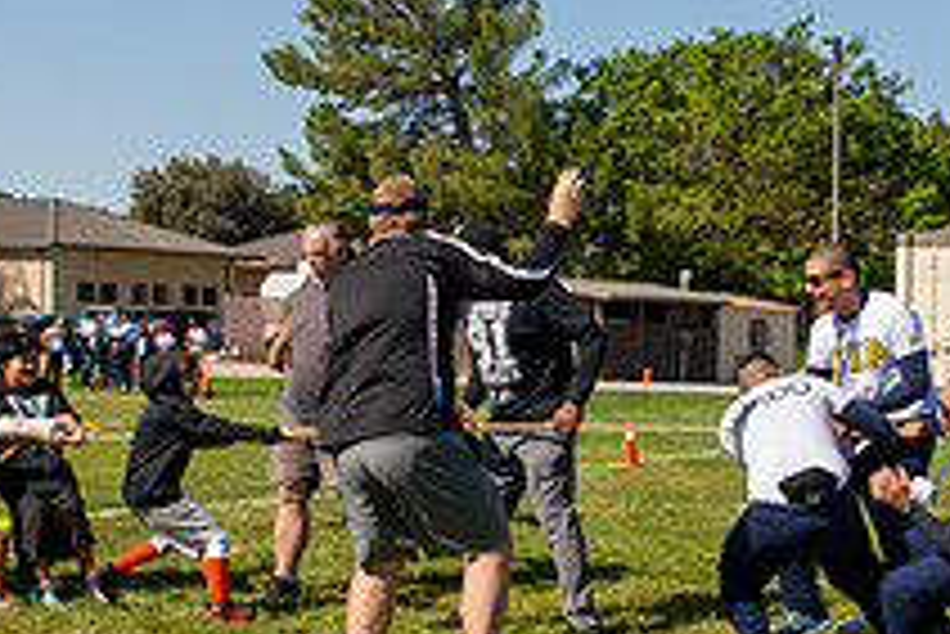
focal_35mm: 66
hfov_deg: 29.9
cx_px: 734
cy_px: 393
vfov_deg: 20.6
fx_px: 1743
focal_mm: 24
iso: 100
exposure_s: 1/160
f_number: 11
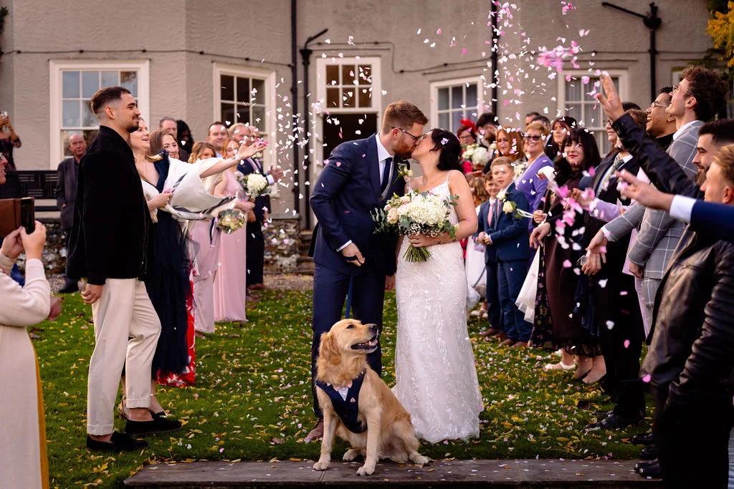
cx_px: 367
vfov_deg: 21.9
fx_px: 1266
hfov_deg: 32.3
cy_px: 244
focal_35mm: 62
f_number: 2.8
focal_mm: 60
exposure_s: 1/200
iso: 100
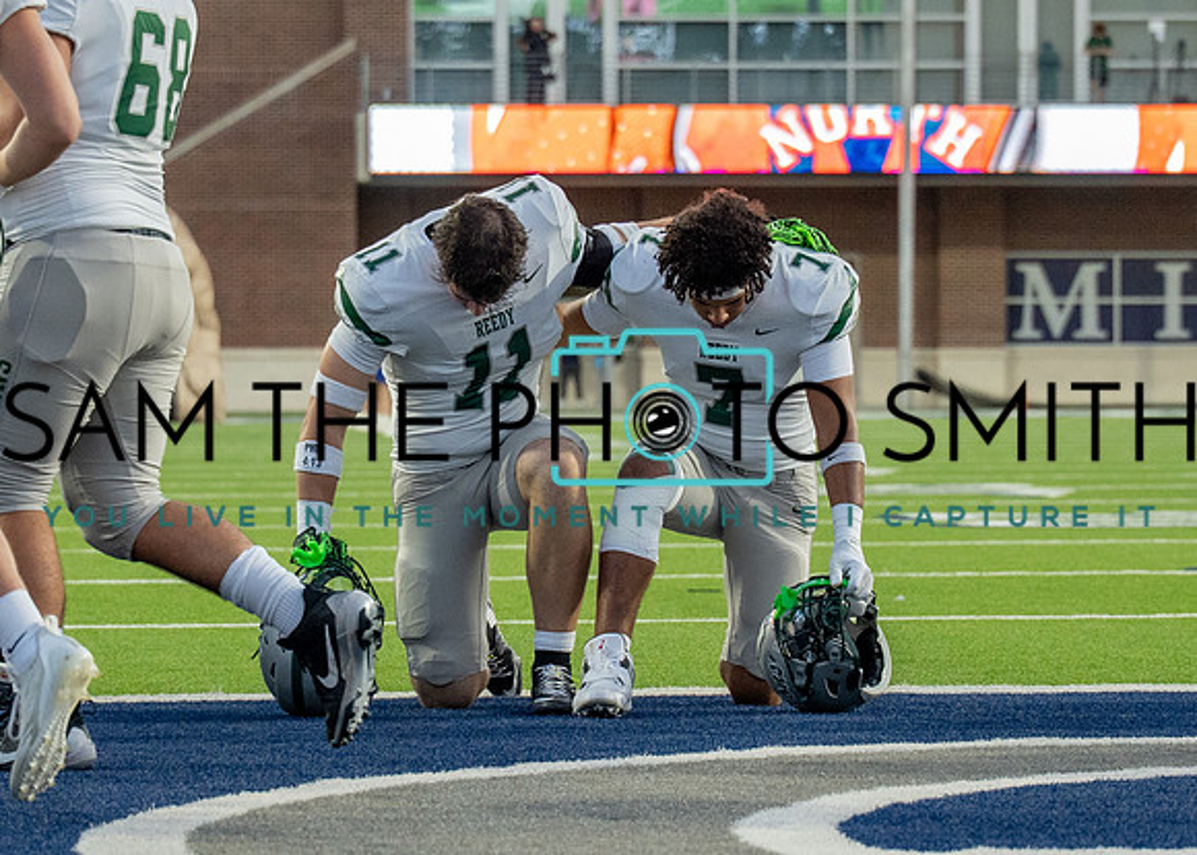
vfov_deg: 6.5
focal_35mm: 221
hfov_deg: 9.1
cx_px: 537
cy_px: 416
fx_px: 7519
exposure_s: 1/1000
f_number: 2.8
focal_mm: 70
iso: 800
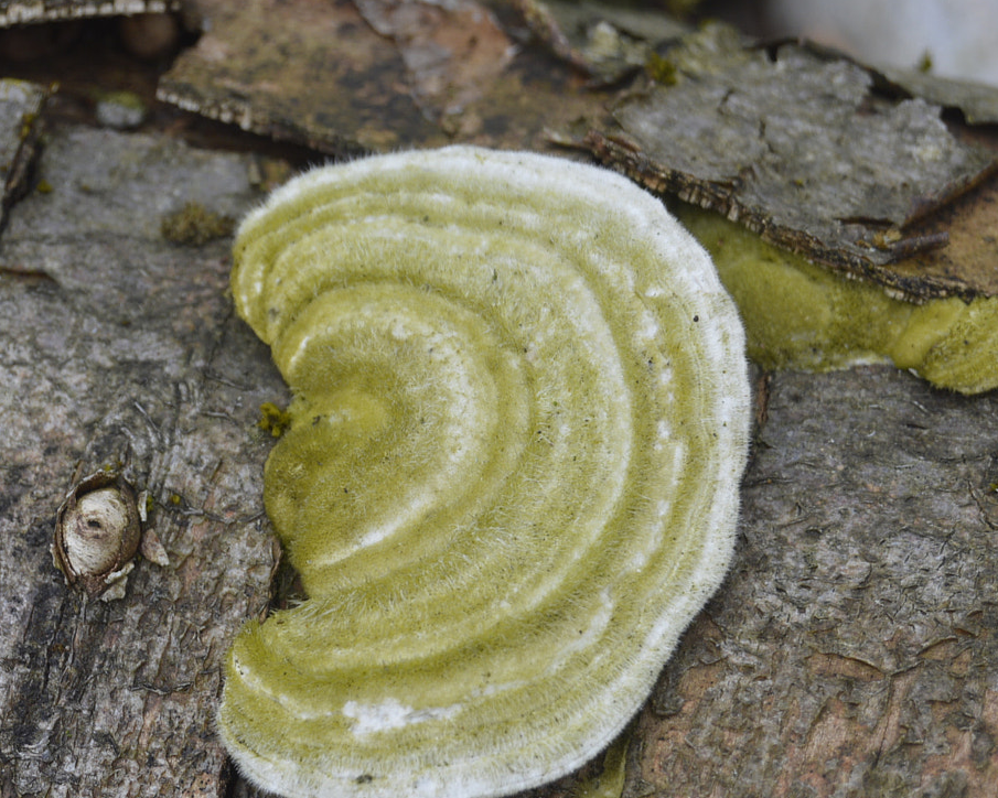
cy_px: 449
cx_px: 508
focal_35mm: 137
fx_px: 4042
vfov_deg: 11.3
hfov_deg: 14.1
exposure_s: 1/125
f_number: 5.6
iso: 125
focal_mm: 55
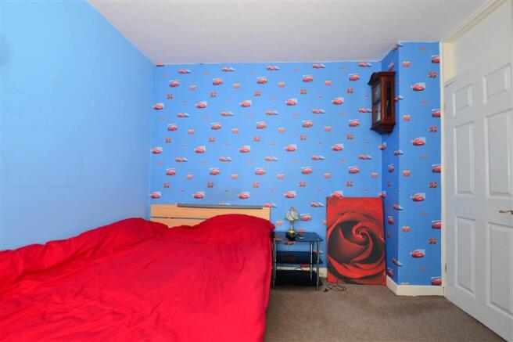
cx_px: 256
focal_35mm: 15
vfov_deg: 77.3
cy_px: 171
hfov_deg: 100.4
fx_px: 214
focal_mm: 10
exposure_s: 1/25
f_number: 5
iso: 200
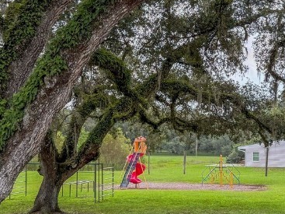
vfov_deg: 21.8
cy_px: 147
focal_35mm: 67
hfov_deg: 28.8
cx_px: 186
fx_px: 551
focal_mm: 6.76
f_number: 1.8
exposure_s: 1/600
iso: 100
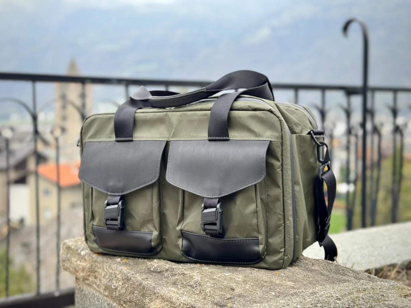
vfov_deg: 30.3
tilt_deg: -4.9
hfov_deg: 39.7
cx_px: 206
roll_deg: -0.1
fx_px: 570
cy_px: 154
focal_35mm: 48
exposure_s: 1/77
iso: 100
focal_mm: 6.86
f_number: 1.78
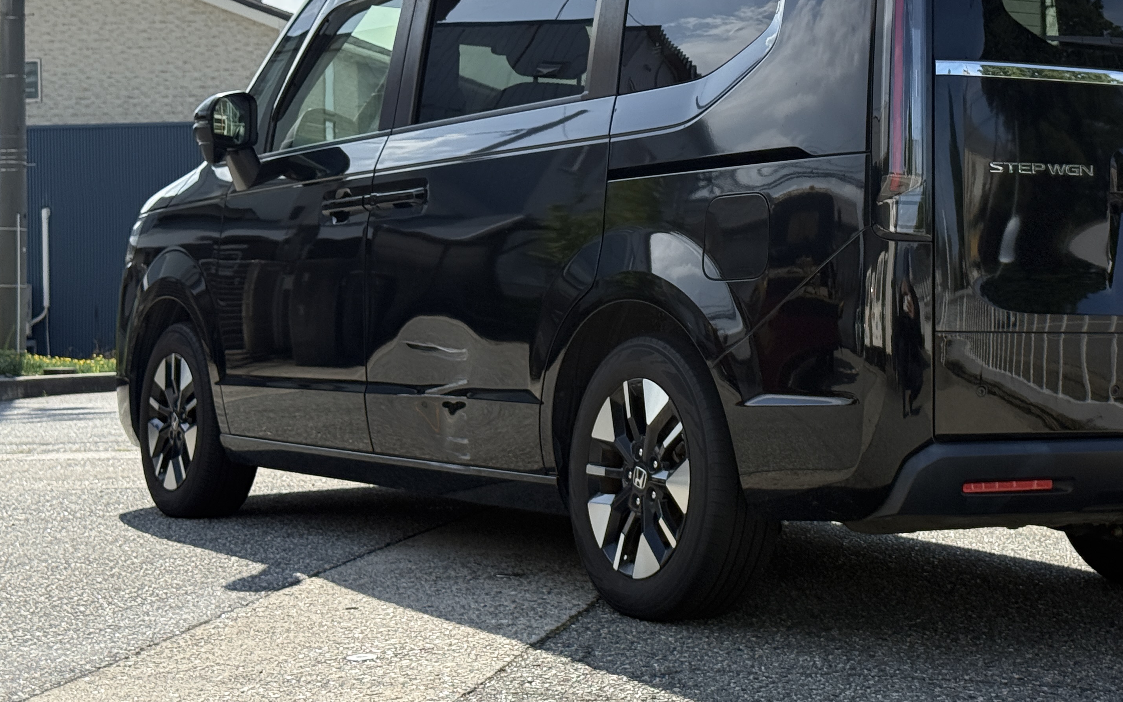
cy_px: 207
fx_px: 2204
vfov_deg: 18.0
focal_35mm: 72
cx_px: 775
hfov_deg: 28.3
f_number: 1.78
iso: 100
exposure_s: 1/4878
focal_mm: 6.76
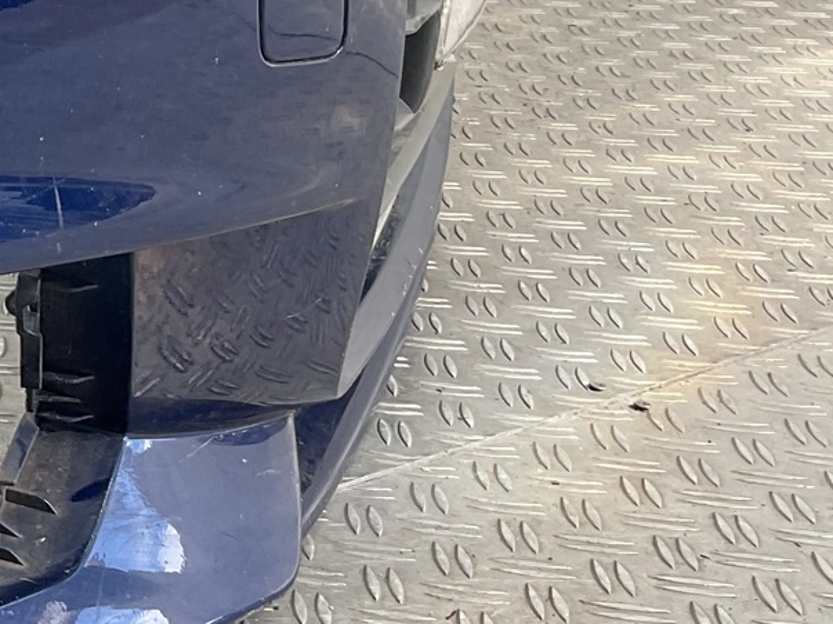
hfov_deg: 17.5
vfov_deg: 15.2
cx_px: -535
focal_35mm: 97
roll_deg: -1.8
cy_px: 221
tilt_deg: -19.0
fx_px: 2334
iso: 20
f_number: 1.8
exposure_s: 1/100
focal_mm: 3
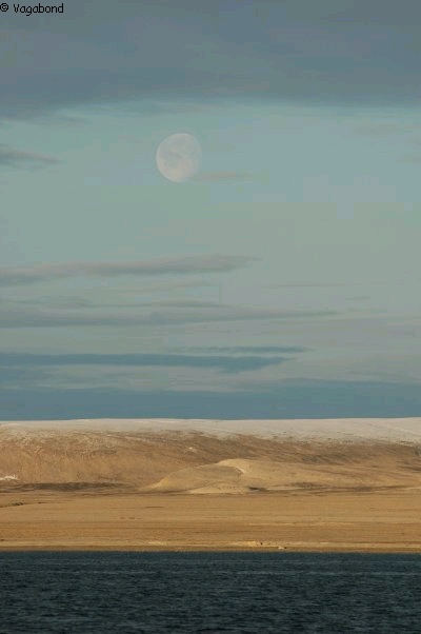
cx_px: 210
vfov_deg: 6.9
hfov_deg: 4.6
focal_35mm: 300
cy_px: 317
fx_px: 5274
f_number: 5.6
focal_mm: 200
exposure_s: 1/500
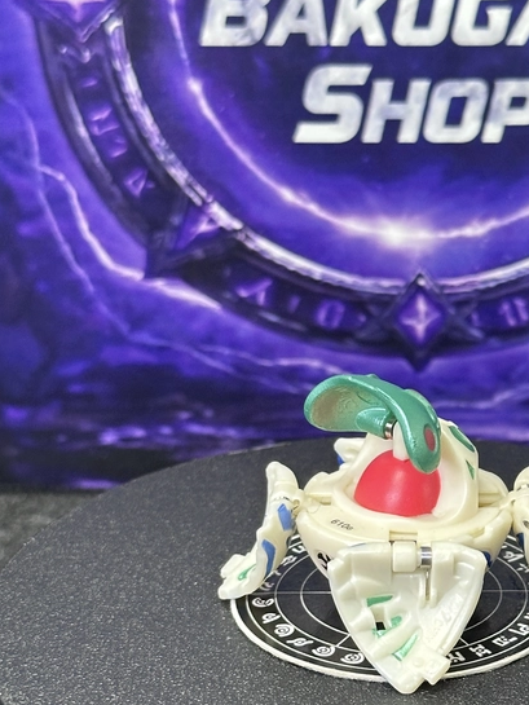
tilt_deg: -24.3
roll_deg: -0.5
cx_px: 402
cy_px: 457
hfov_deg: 15.7
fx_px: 1915
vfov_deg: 20.8
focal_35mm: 94
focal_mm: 6.86
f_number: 1.78
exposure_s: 1/60
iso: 250
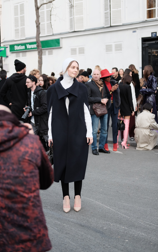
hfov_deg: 23.6
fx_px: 379
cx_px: 74
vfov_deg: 36.9
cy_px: 124
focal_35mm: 55
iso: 400
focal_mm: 35
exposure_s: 1/2000
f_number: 2
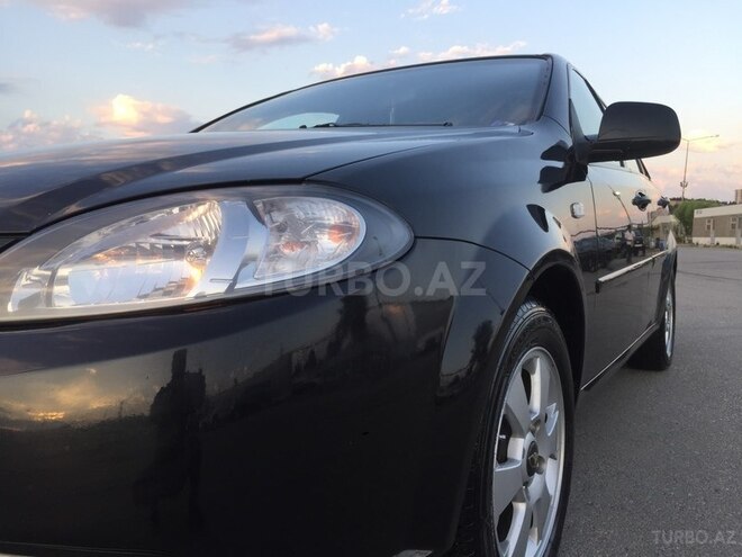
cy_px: 278
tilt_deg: -5.6
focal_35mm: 29
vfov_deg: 48.2
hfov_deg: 61.7
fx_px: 622
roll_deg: -0.4
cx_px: 371
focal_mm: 4.15
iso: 32
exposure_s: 1/120
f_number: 2.2
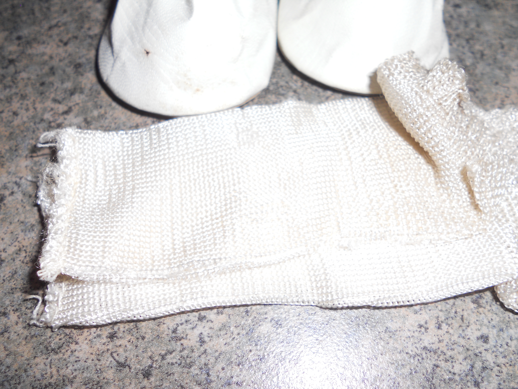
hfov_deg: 56.8
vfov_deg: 44.2
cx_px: 259
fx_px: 479
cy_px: 194
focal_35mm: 32
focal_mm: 5.8
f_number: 8.8
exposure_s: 1/25
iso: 80
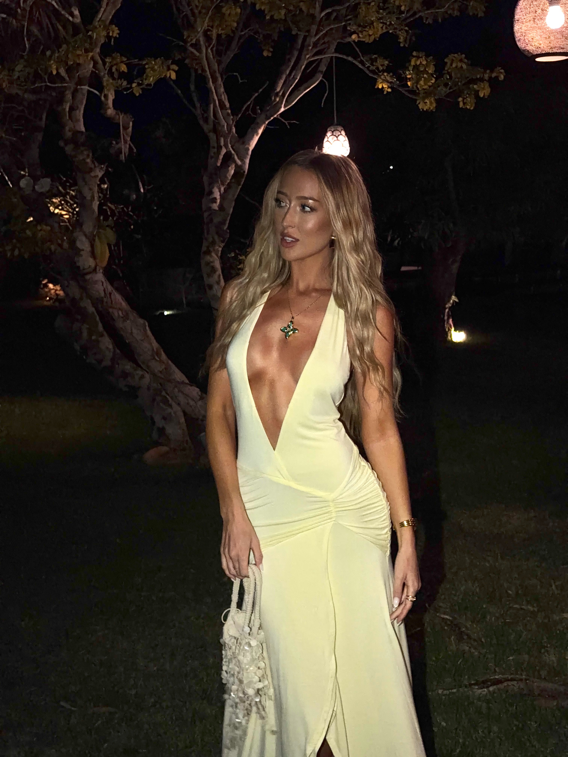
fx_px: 1050
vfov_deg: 39.7
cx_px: 284
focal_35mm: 48
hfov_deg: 30.3
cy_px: 378
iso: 250
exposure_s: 1/54
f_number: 1.78
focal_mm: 6.76
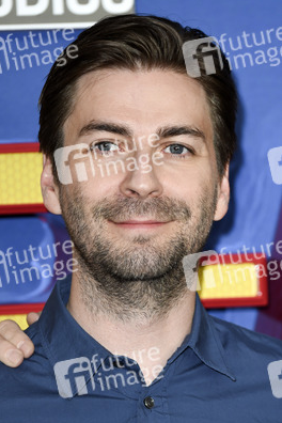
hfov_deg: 4.3
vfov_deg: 6.4
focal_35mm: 323
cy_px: 213
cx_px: 140
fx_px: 3795
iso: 1000
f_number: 5.6
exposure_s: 1/250
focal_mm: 320
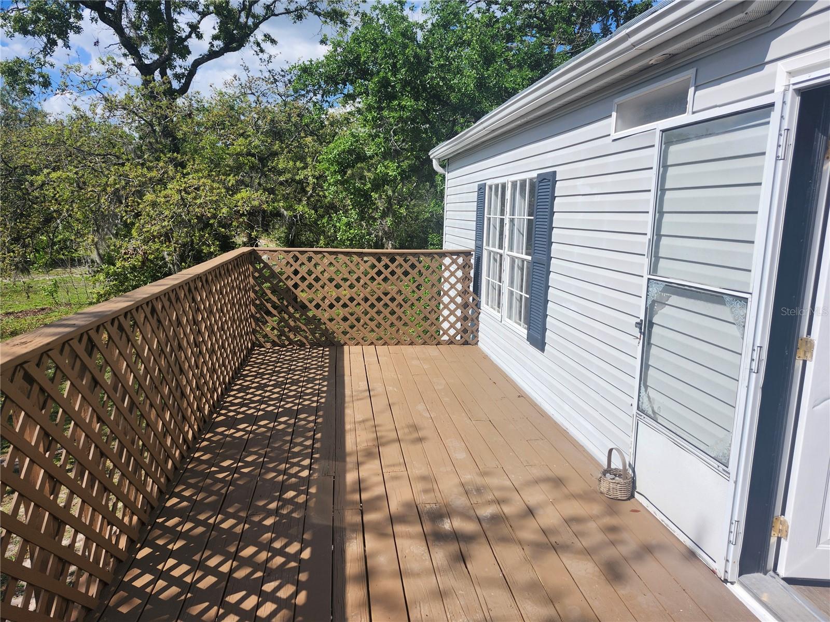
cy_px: 311
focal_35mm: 23
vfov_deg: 58.9
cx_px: 415
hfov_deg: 73.9
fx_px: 551
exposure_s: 1/2077
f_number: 1.8
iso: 25
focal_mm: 5.54
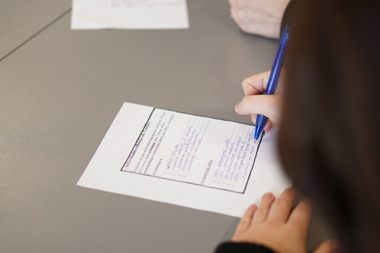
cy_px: 126
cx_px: 190
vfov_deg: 18.2
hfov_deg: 27.0
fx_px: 792
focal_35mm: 75
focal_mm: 50
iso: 800
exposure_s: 1/200
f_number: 1.8
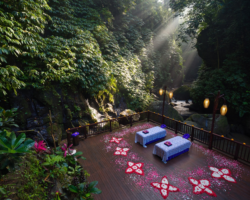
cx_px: 117
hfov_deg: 86.3
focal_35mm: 18
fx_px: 133
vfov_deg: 73.8
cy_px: 101
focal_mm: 21
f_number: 5.6
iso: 100
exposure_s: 1/30
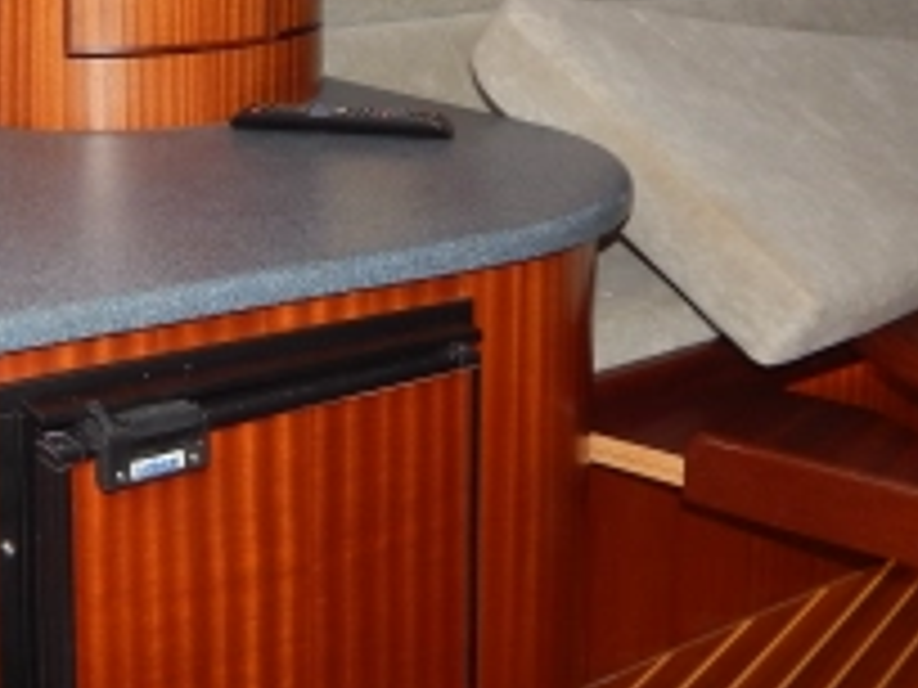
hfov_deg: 29.7
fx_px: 1644
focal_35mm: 62
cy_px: 29
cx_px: 72
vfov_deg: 22.9
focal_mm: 4
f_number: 3
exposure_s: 1/30
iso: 200
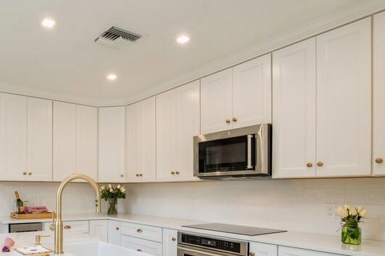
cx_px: 99
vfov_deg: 46.3
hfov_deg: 63.7
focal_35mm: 27
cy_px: 191
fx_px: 289
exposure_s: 1/8
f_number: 9
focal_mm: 12
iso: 200
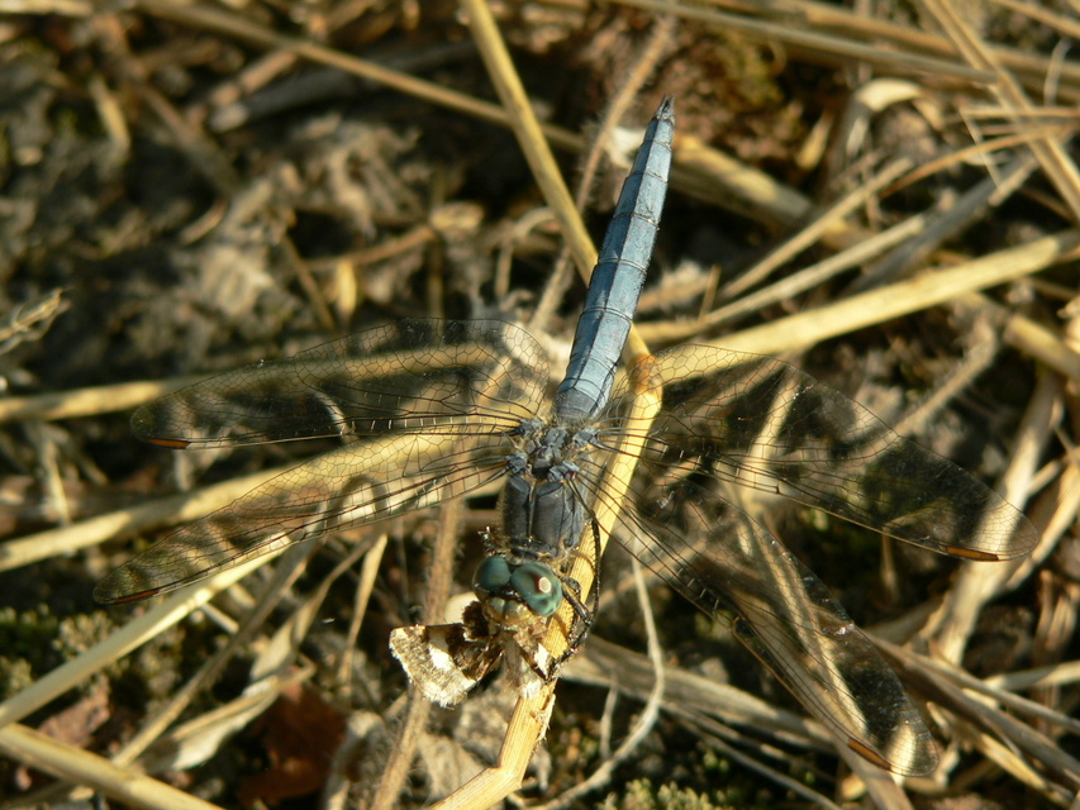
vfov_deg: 12.8
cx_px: 540
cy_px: 405
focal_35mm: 116
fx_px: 3620
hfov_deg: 17.0
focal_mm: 19.4
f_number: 4
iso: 80
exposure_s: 1/320
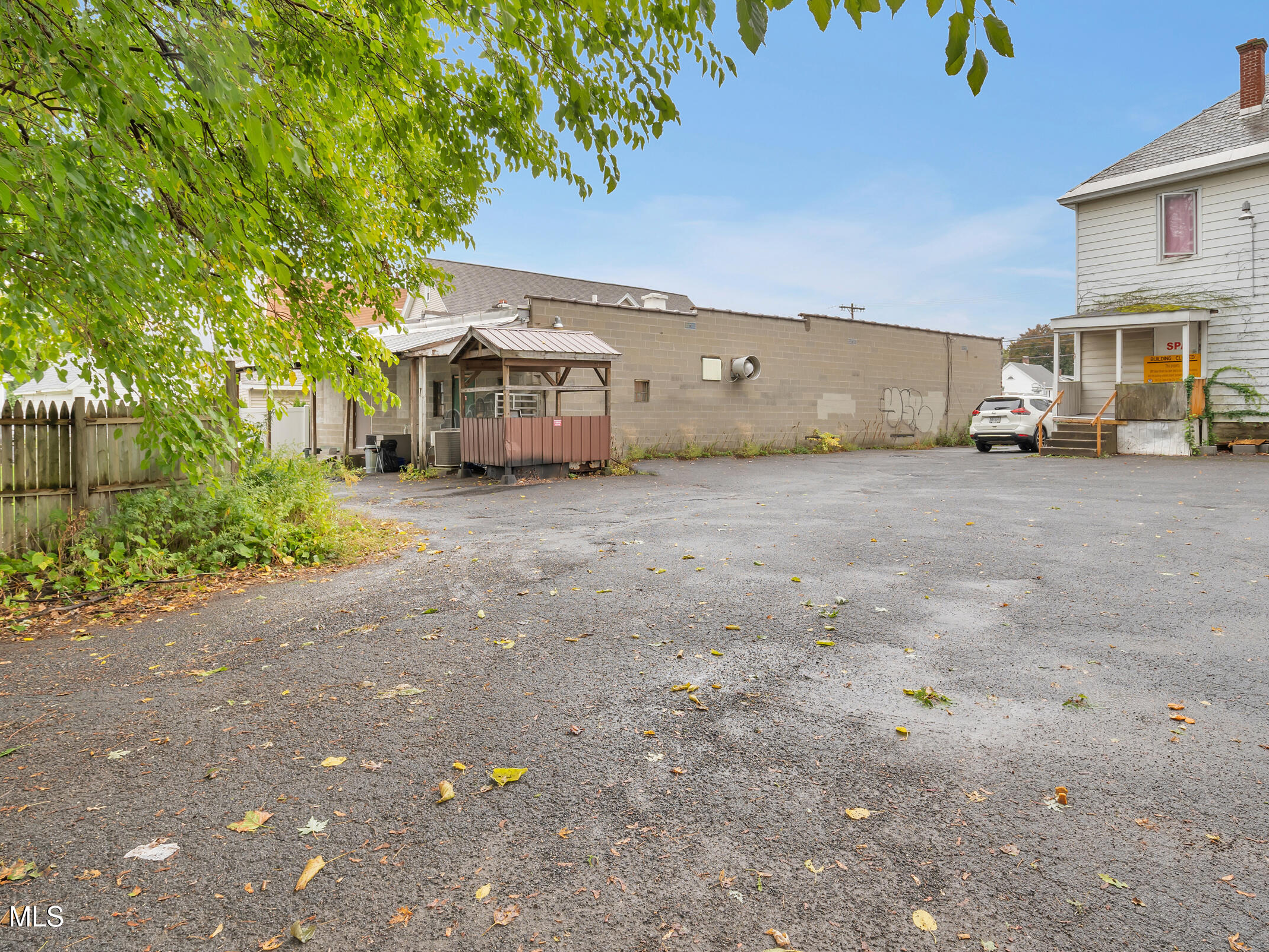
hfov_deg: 87.7
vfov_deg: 71.6
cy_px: 466
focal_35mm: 18
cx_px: 661
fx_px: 660
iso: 250
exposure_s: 1/60
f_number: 9
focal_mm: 16
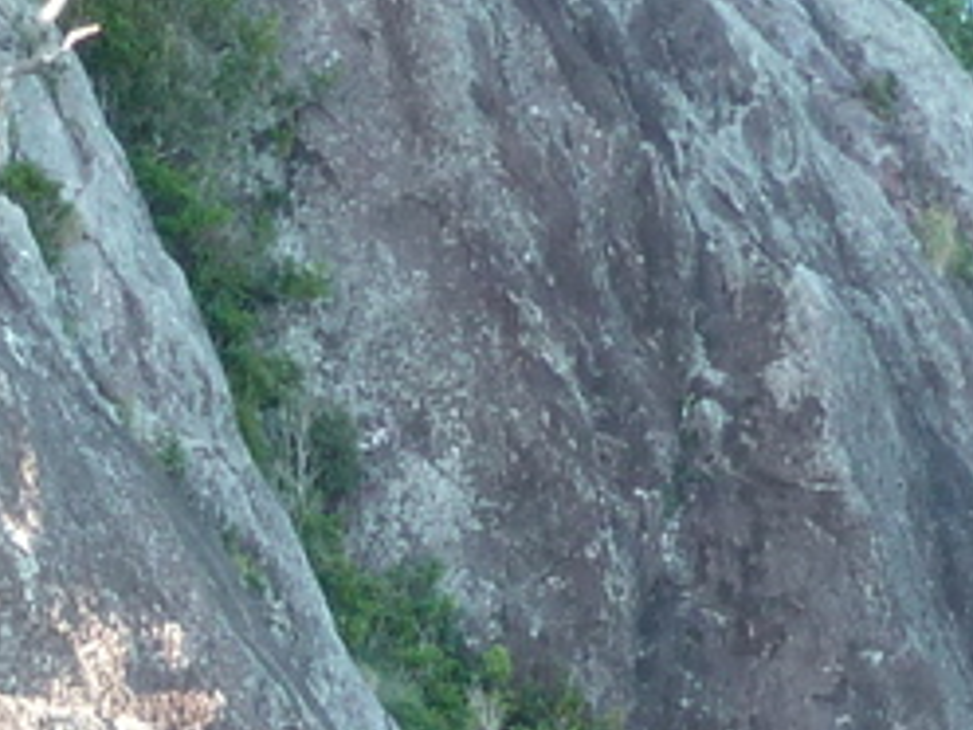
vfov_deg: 3.8
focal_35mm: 380
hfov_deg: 5.2
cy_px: 2272
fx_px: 10681
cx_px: -451
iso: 80
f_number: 3.9
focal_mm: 9.7
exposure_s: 1/50
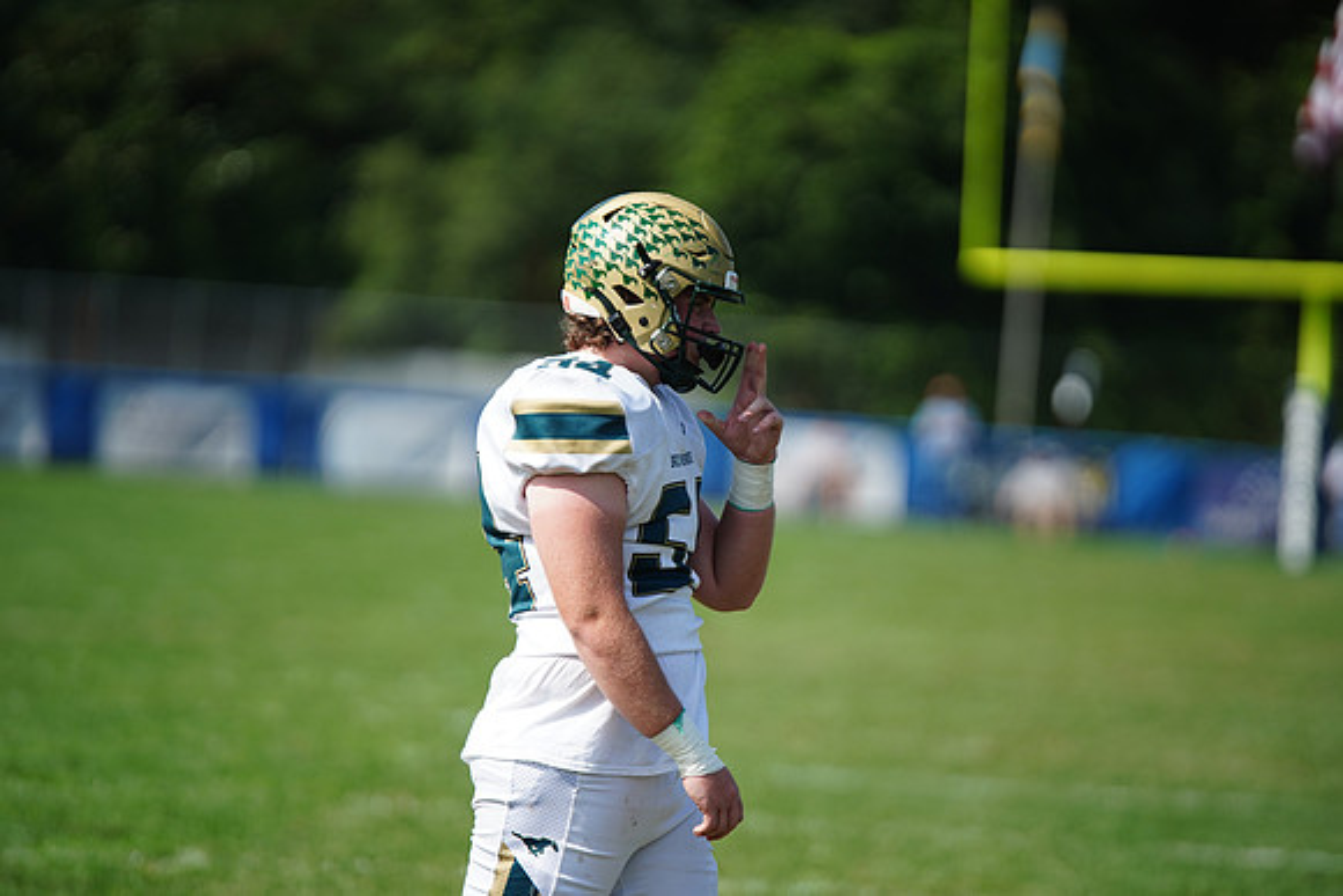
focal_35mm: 300
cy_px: 448
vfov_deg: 4.6
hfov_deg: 6.9
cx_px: 672
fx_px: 11194
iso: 400
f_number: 2.8
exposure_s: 1/4000
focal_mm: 300
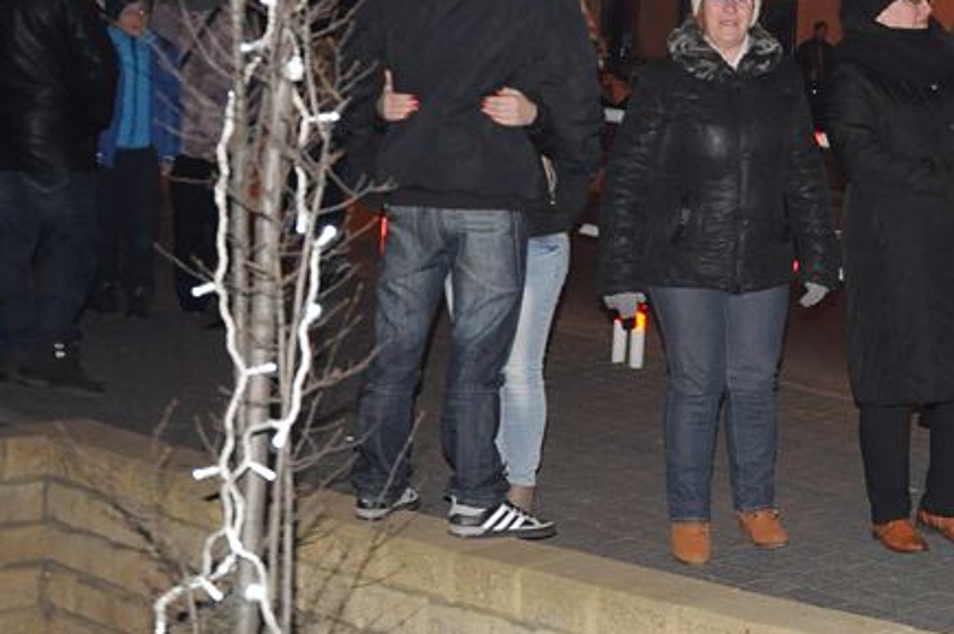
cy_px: 245
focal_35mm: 82
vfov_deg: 16.6
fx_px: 2171
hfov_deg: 23.9
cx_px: 915
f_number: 4.5
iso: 1250
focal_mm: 28
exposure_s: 1/60
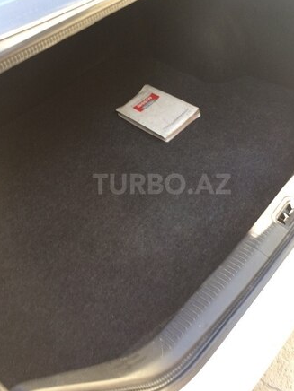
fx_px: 374
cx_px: 162
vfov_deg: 55.3
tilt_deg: -45.6
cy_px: 184
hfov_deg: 42.9
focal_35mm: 33
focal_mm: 4.15
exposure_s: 1/50
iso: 40
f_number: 2.2
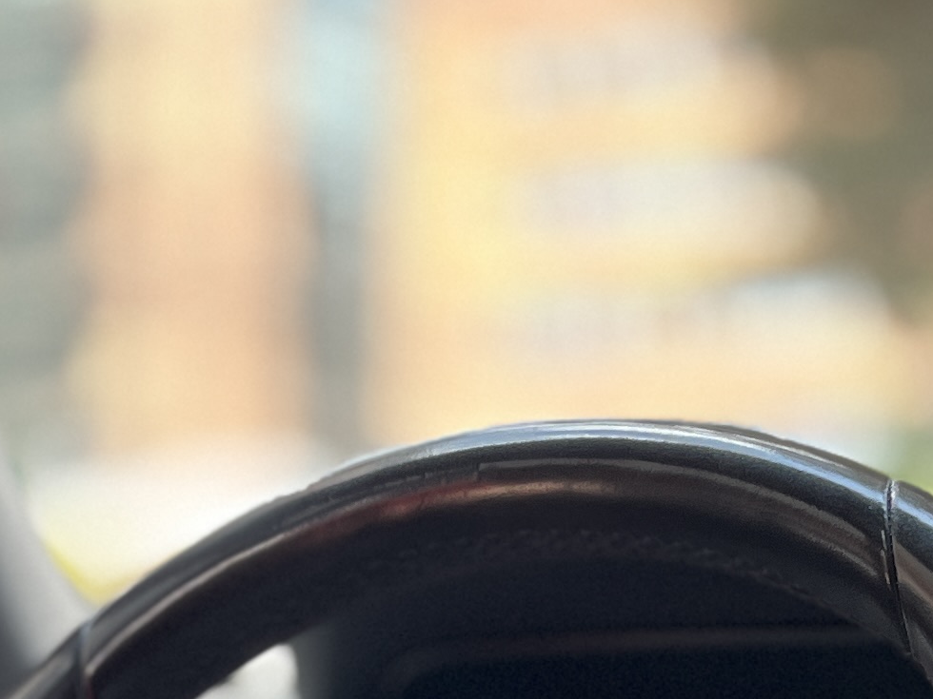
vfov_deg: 13.2
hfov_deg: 18.2
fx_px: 2884
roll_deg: -0.1
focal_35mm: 107
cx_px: 198
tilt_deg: -6.6
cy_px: 996
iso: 160
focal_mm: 5.1
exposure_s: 1/60
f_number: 1.6
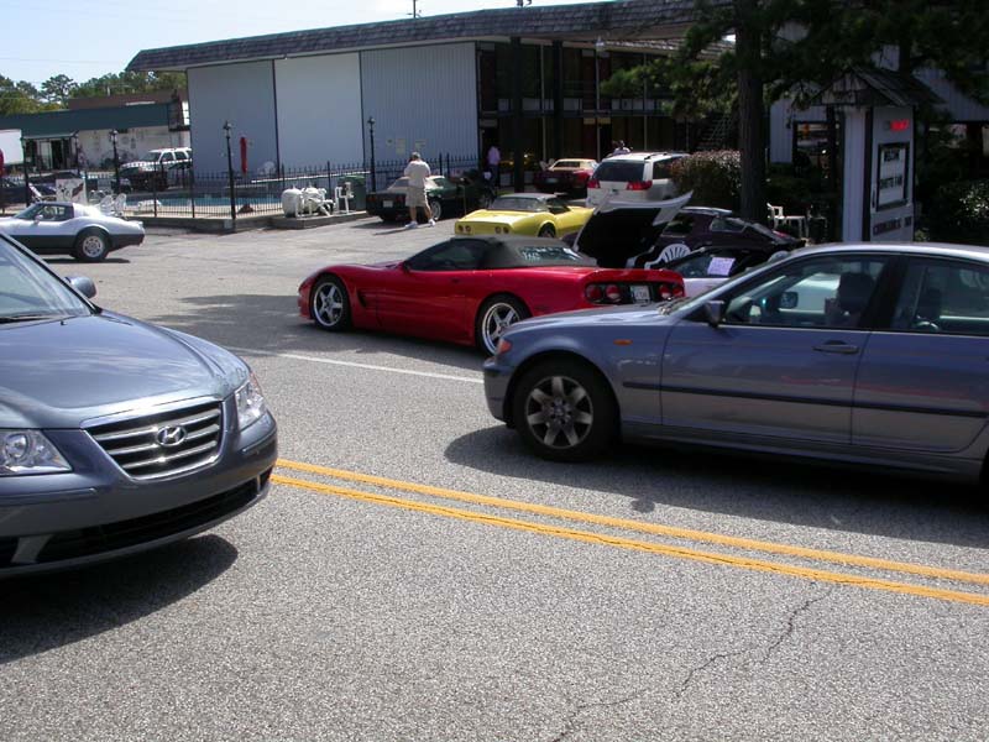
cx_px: 494
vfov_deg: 37.7
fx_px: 1086
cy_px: 371
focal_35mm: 38
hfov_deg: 49.0
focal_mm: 7.85
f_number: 6.7
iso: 100
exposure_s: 1/303
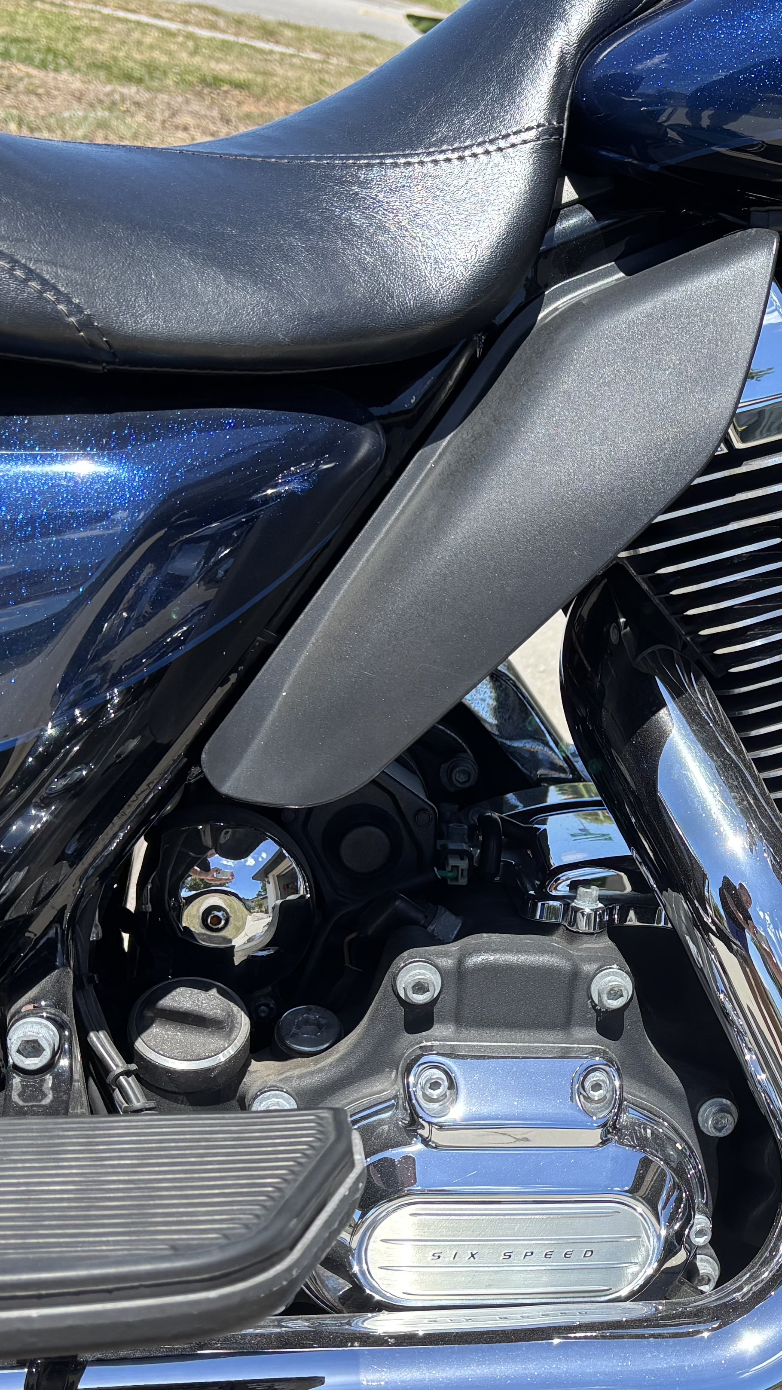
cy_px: 904
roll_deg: -12.7
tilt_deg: -24.2
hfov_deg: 22.8
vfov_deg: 40.9
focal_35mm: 50
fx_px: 1843
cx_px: 811
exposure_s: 1/1667
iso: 50
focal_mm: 5.96
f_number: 1.6
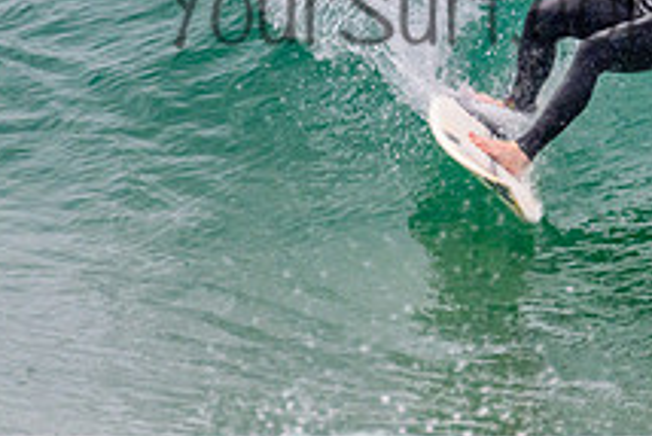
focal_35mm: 2166
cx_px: 475
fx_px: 39254
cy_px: -26
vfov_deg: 0.6
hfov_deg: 1.0
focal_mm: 800
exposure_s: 1/2000
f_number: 11
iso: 1400
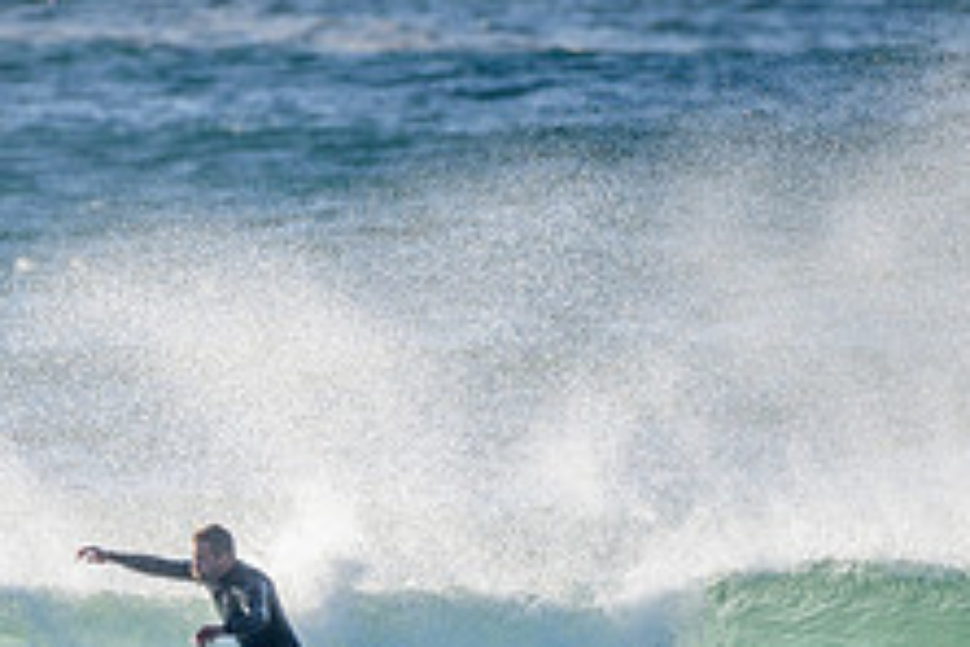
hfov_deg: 1.2
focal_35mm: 1693
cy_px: 822
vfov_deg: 0.8
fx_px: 45613
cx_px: 250
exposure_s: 1/1250
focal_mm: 500
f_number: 5.6
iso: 180
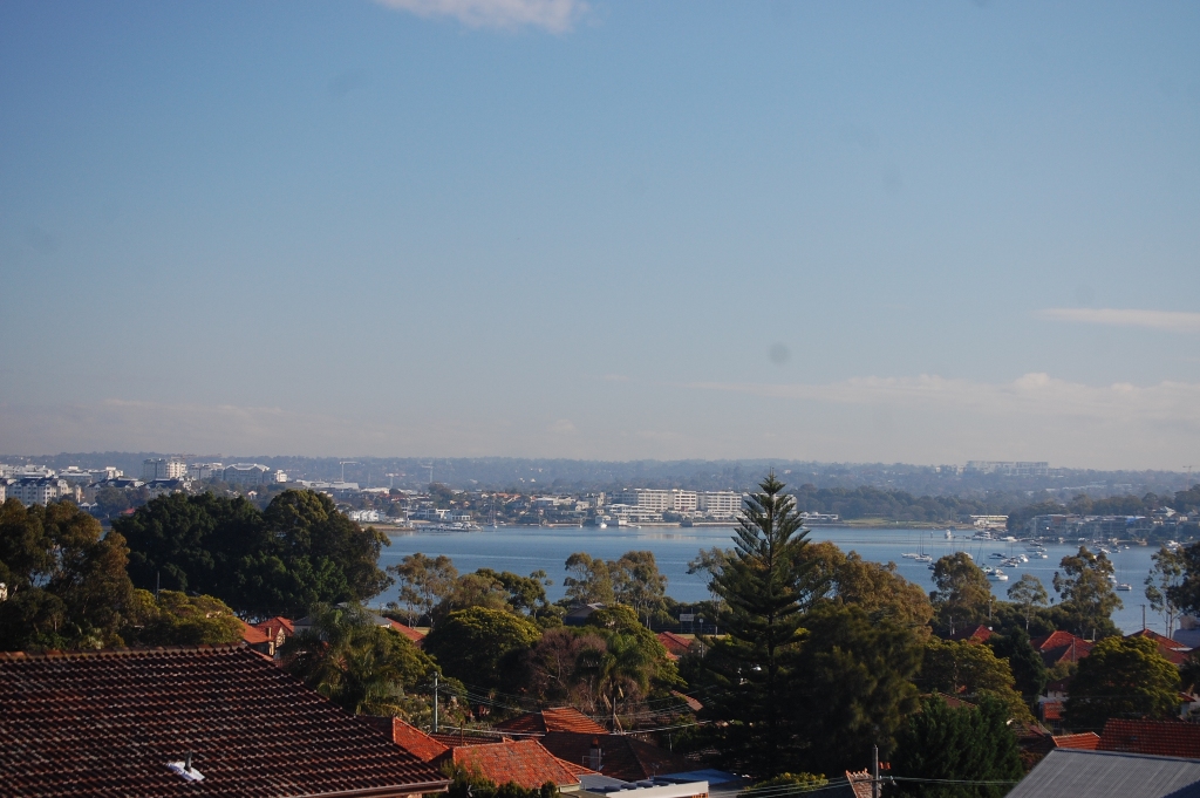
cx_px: 600
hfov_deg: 22.6
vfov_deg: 15.2
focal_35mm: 90
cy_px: 399
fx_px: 2998
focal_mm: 60
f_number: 5.6
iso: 280
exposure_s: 1/500
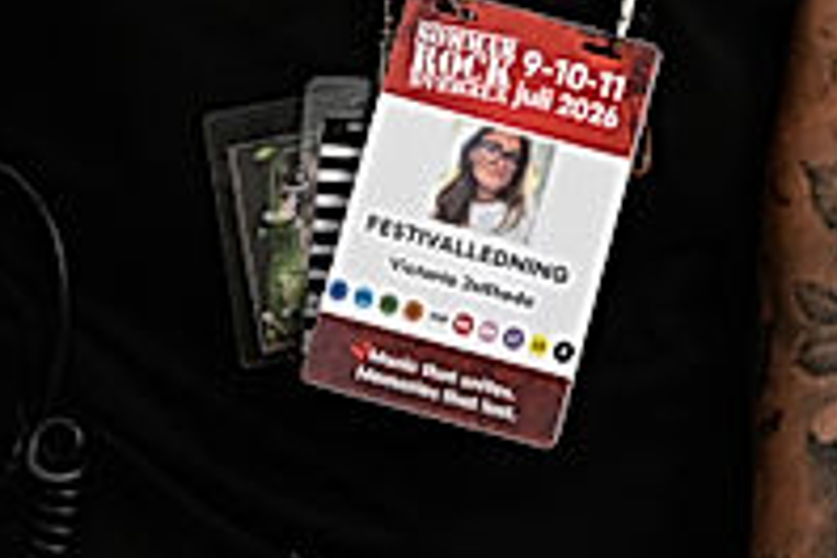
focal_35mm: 352
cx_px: 1027
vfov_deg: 3.8
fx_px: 8183
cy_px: -1057
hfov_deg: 5.8
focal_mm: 58
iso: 200
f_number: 8
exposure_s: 1/160
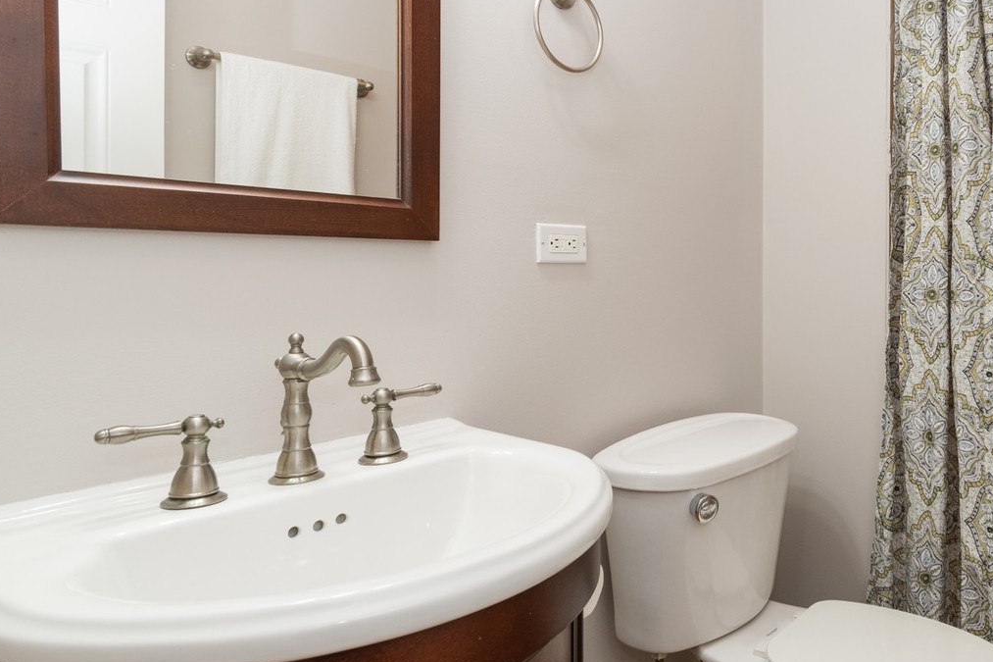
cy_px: 271
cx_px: 779
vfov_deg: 52.8
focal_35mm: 24
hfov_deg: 67.6
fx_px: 662
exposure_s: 1/13
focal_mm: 10
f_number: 9
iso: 200
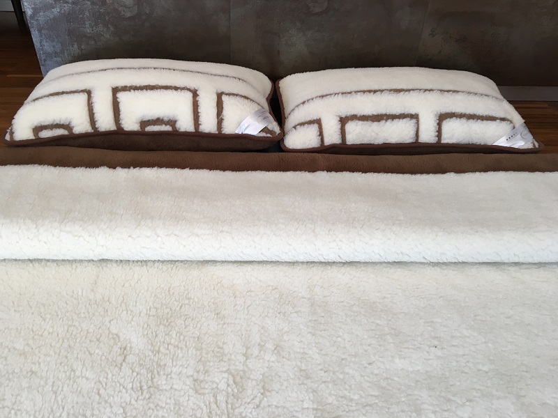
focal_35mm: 29
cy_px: 209
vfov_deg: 48.2
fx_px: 467
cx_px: 279
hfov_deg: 61.7
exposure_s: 1/33
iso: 32
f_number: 2.2
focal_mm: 4.15
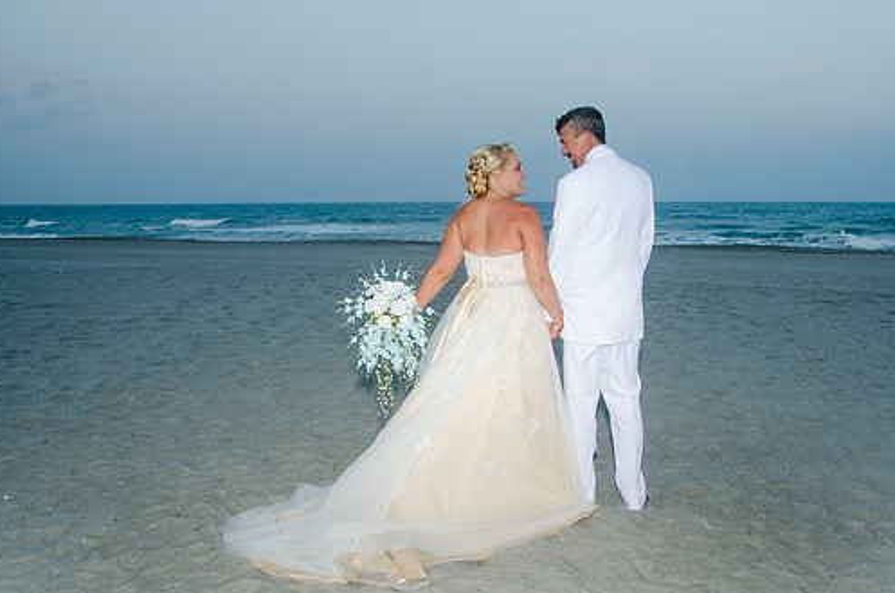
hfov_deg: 54.3
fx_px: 868
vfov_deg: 37.7
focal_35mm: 35
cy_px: 303
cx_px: 510
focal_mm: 20
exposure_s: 1/60
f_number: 5.6
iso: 100
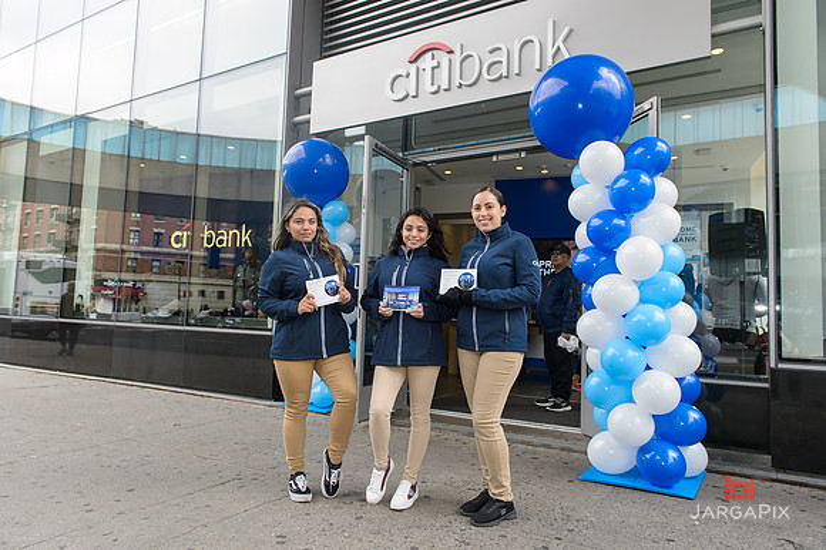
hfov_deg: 73.8
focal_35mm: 24
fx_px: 550
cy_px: 275
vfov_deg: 53.1
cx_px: 413
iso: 400
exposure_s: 1/250
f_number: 4.5
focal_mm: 24
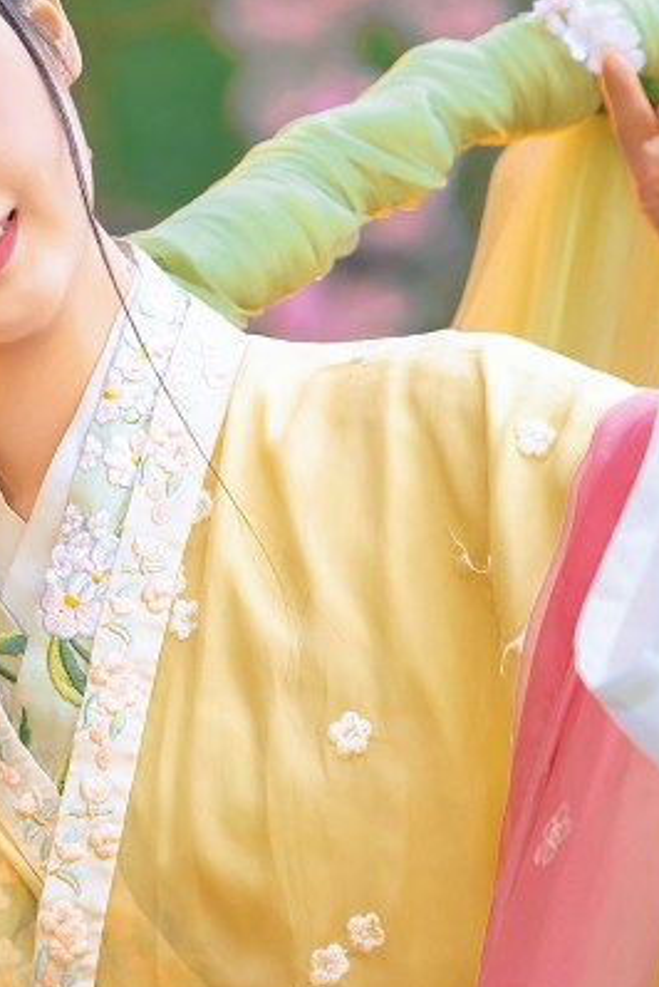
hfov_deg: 2.3
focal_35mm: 596
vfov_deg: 3.5
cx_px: 97
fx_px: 16336
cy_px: 430
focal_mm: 177
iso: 200
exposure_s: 1/160
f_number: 2.8
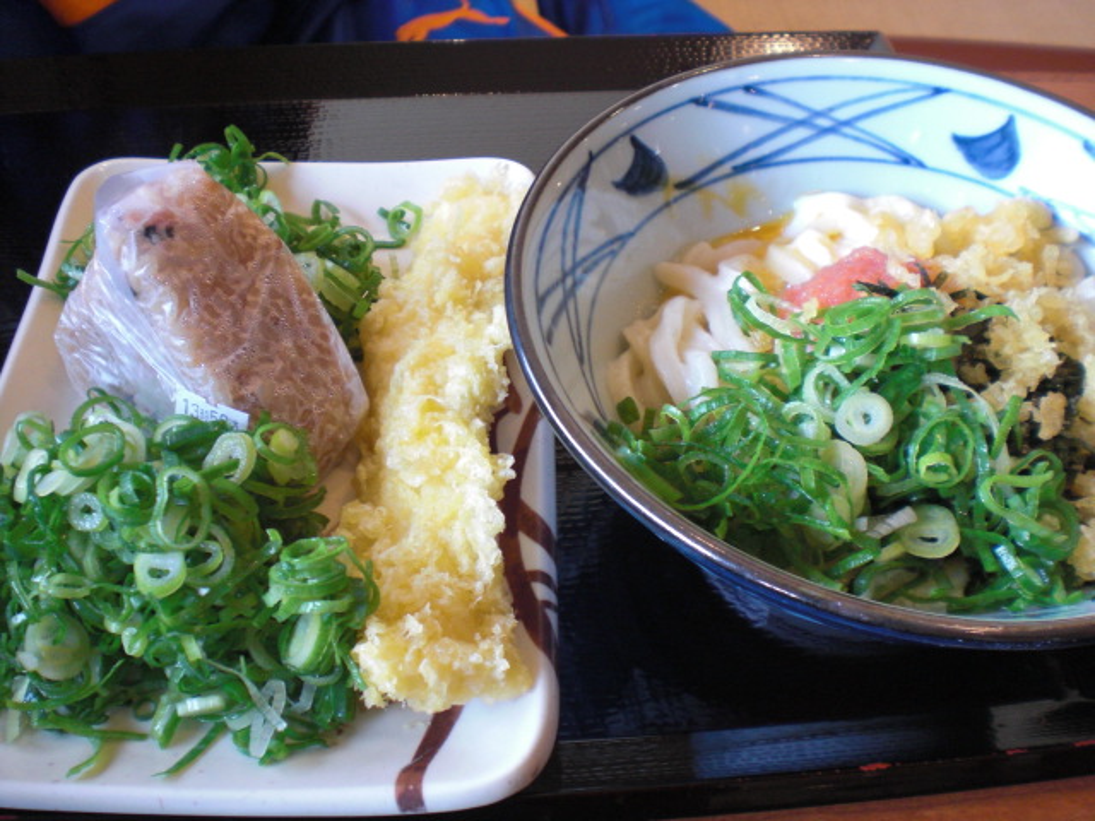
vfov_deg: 37.7
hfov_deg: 49.0
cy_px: 410
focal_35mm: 38
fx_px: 1202
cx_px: 548
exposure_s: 1/60
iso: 200
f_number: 3.1
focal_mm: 6.3
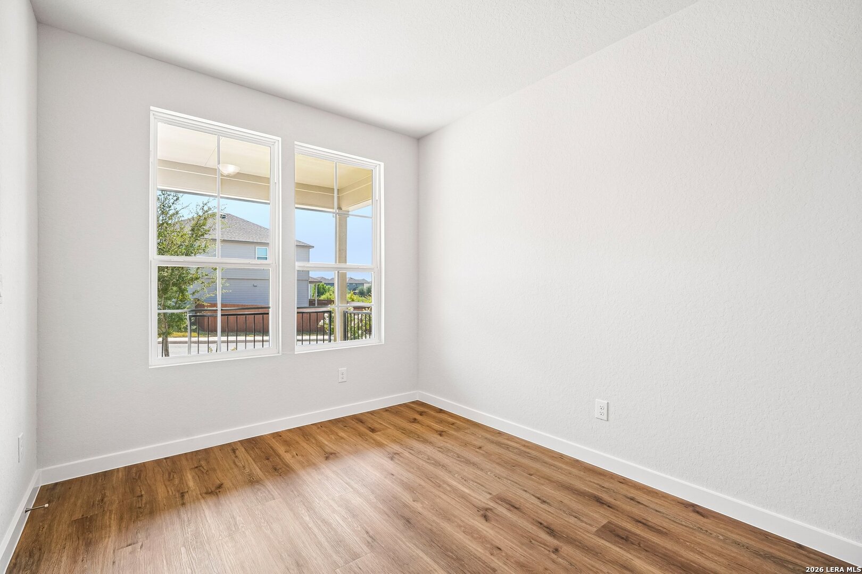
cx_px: 431
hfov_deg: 95.0
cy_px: 287
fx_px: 395
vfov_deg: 72.1
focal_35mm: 16
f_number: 8
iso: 125
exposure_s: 1/30
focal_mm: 16.5
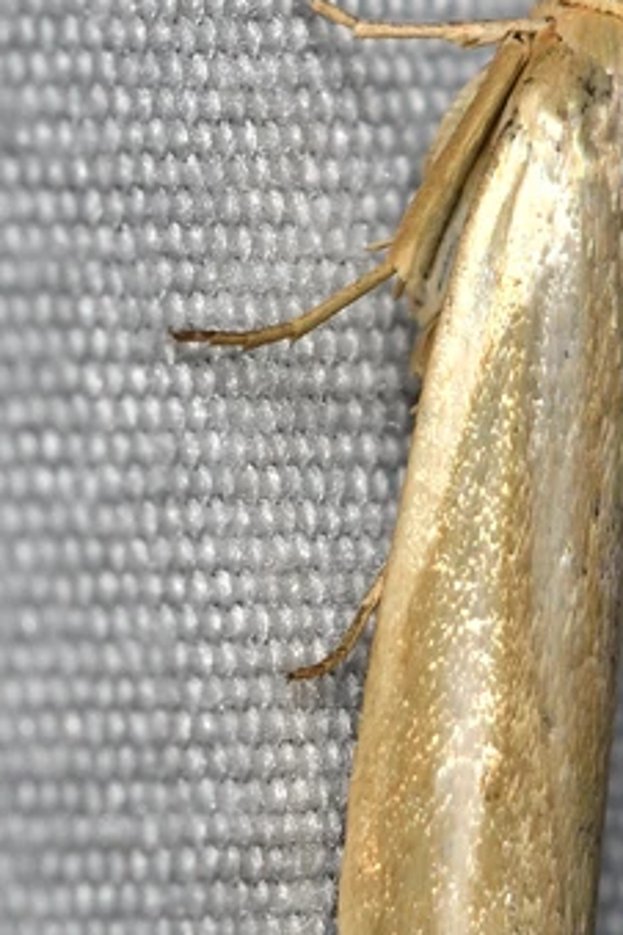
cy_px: 549
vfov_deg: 4.9
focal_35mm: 425
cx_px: 554
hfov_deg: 3.2
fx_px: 11031
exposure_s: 1/250
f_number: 10
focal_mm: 150
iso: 100
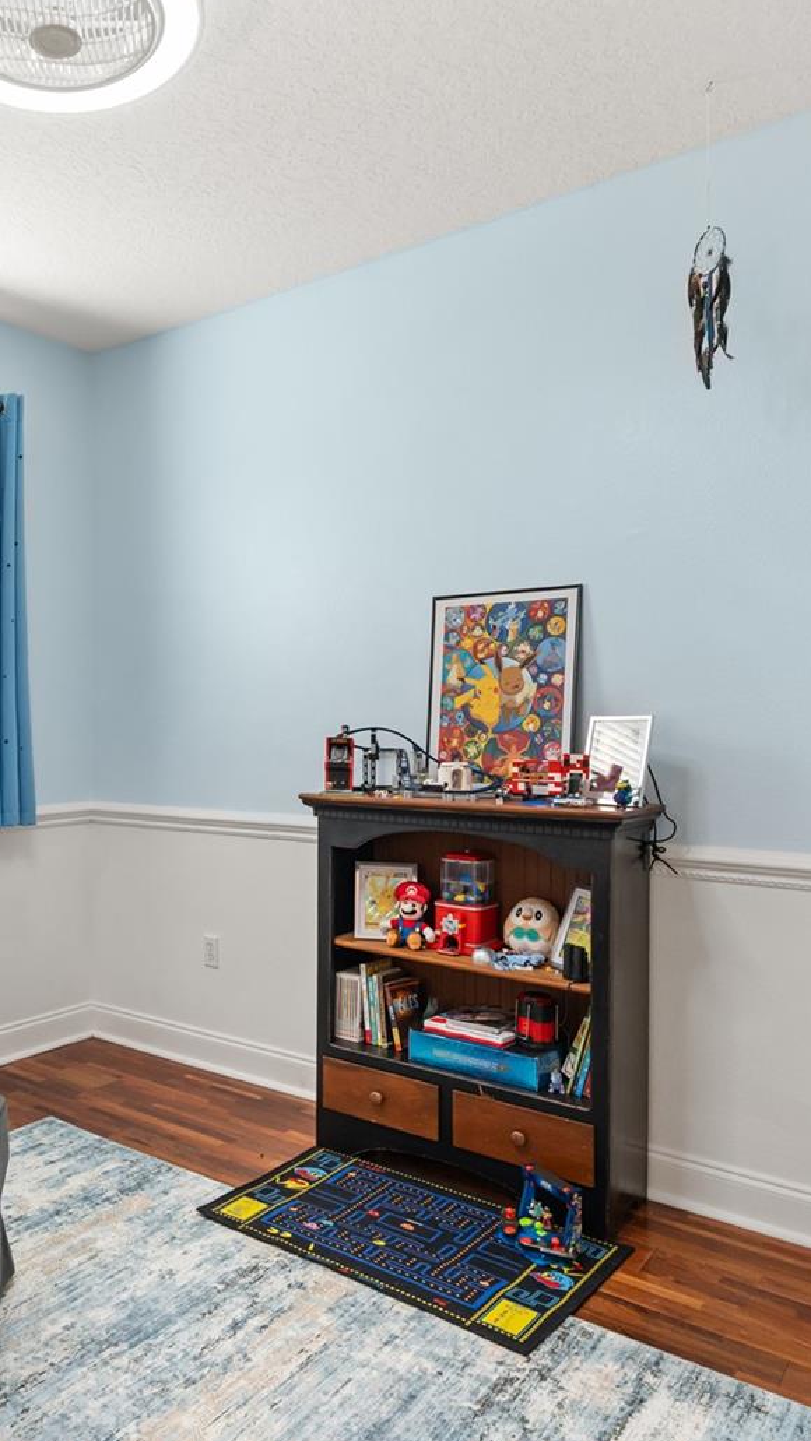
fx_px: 994
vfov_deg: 71.9
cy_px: 707
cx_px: 179
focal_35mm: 26
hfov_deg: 42.7
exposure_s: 1/30
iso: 2500
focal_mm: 16
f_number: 6.3
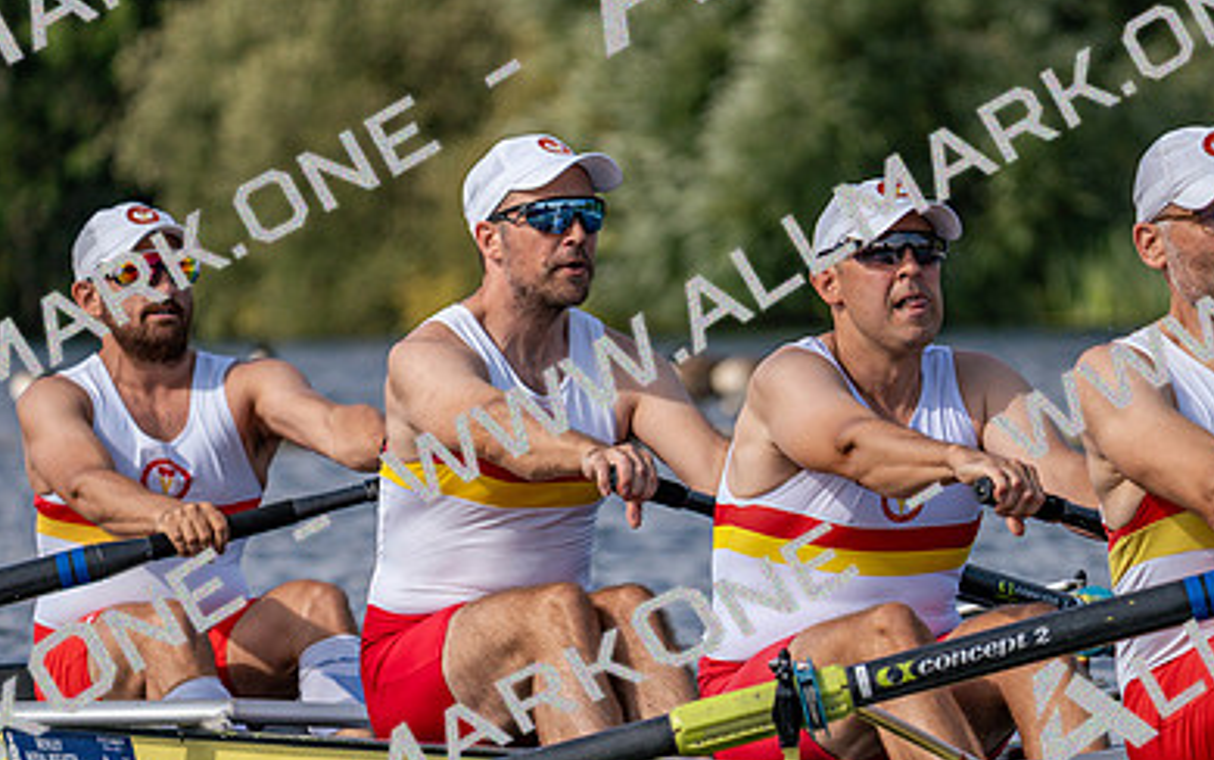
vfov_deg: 3.3
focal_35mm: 400
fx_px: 13238
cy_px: 512
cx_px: 766
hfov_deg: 5.2
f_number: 5.6
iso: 200
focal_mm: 264
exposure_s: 1/1600
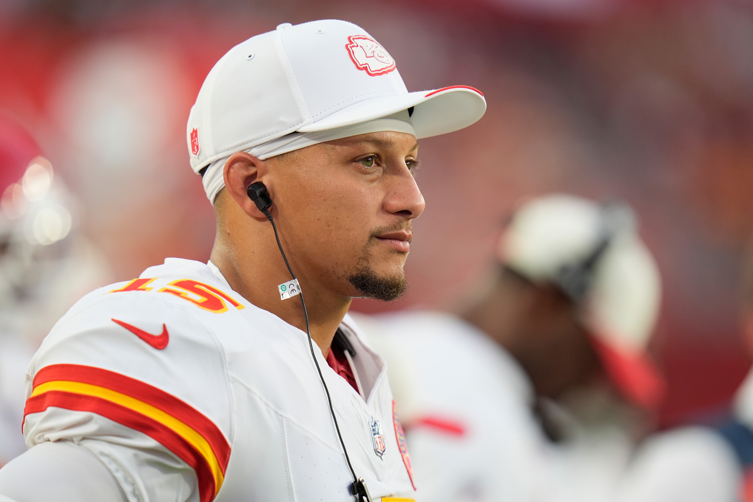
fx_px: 8366
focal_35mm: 400
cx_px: 376
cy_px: 251
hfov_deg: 5.2
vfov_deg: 3.4
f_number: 3.2
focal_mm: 400
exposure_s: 1/1250
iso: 1250
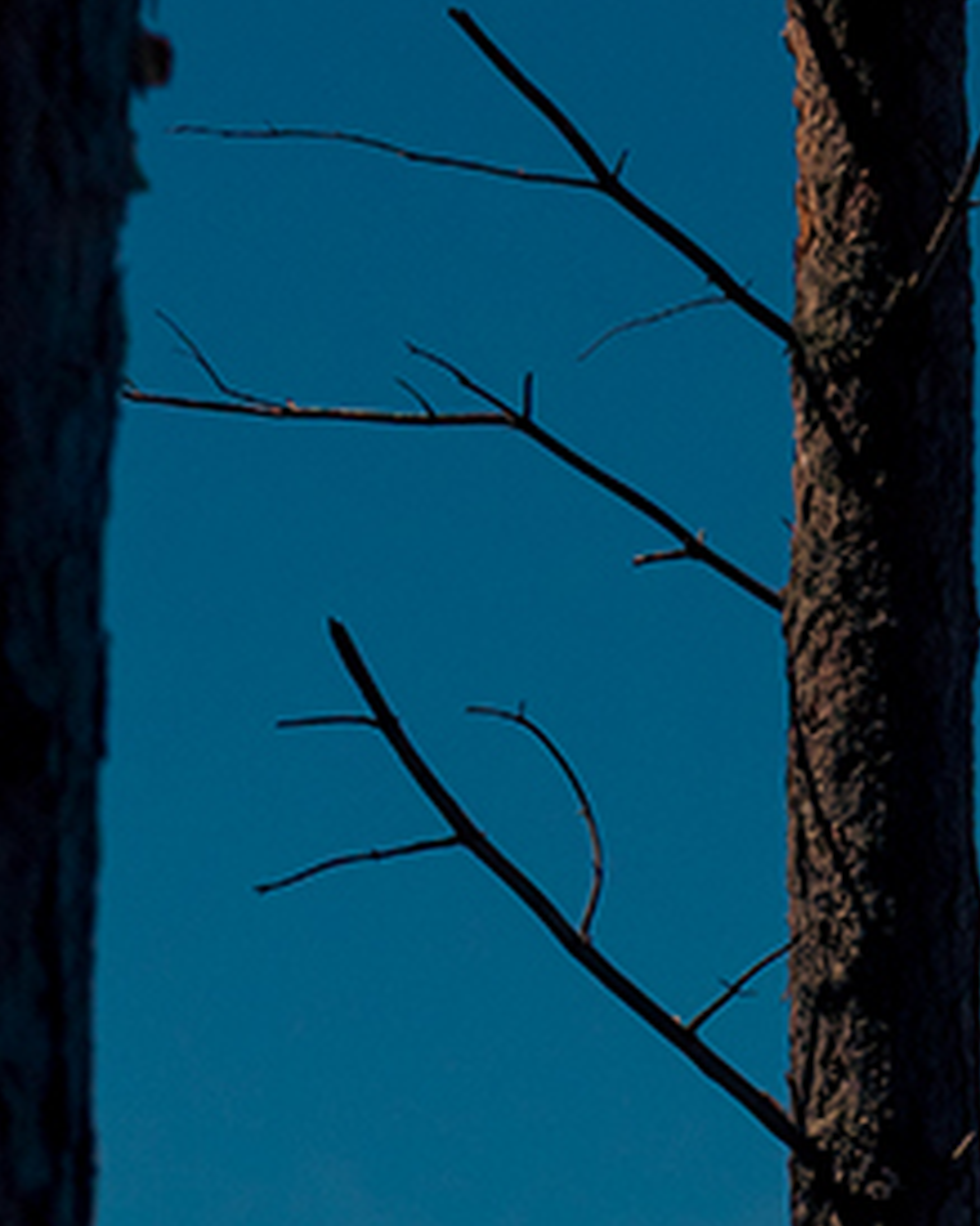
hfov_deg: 7.2
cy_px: 1477
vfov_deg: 9.4
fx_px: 7364
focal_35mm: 203
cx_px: 2271
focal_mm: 37
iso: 100
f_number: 6.3
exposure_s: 1/6400
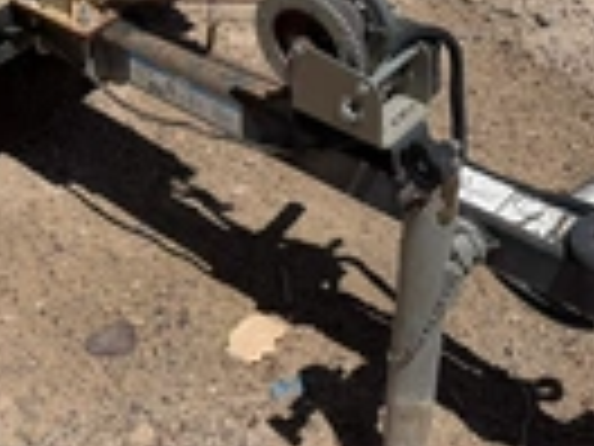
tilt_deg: -25.1
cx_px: 54
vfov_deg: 18.6
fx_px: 1253
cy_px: -149
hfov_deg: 25.8
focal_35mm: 73
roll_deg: +4.0
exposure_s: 1/9091
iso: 80
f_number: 1.78
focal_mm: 6.76
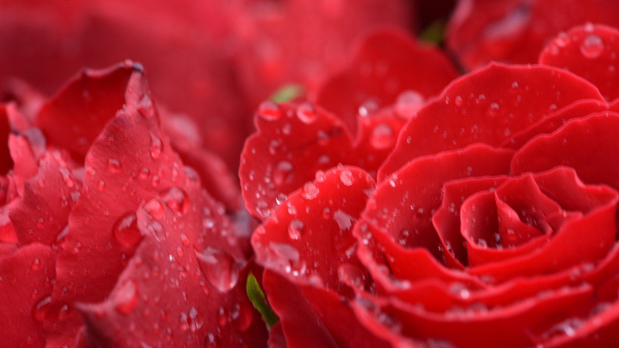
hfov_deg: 19.3
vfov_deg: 10.9
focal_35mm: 111
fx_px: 1822
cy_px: 195
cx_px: 310
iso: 320
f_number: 14
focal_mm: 105
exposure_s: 1/10
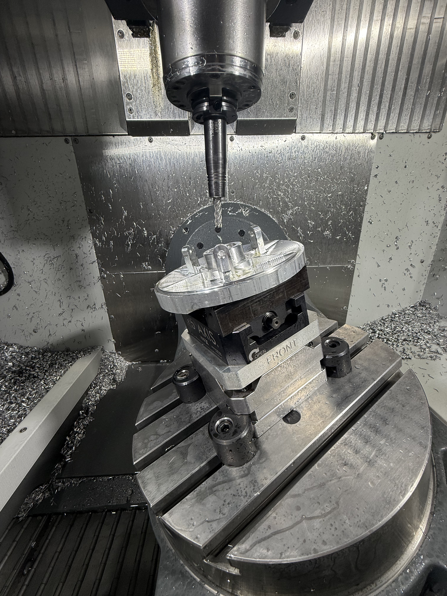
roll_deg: +1.1
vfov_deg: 102.1
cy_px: 298
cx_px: 224
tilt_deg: -20.9
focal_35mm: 14
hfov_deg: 85.7
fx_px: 241
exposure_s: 1/99
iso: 80
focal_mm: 2.22
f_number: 2.2
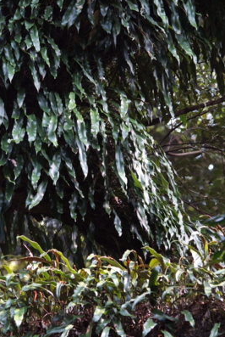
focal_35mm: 255
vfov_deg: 8.1
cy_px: 188
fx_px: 2382
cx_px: 120
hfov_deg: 5.4
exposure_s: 1/125
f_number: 5.6
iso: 800
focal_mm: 150
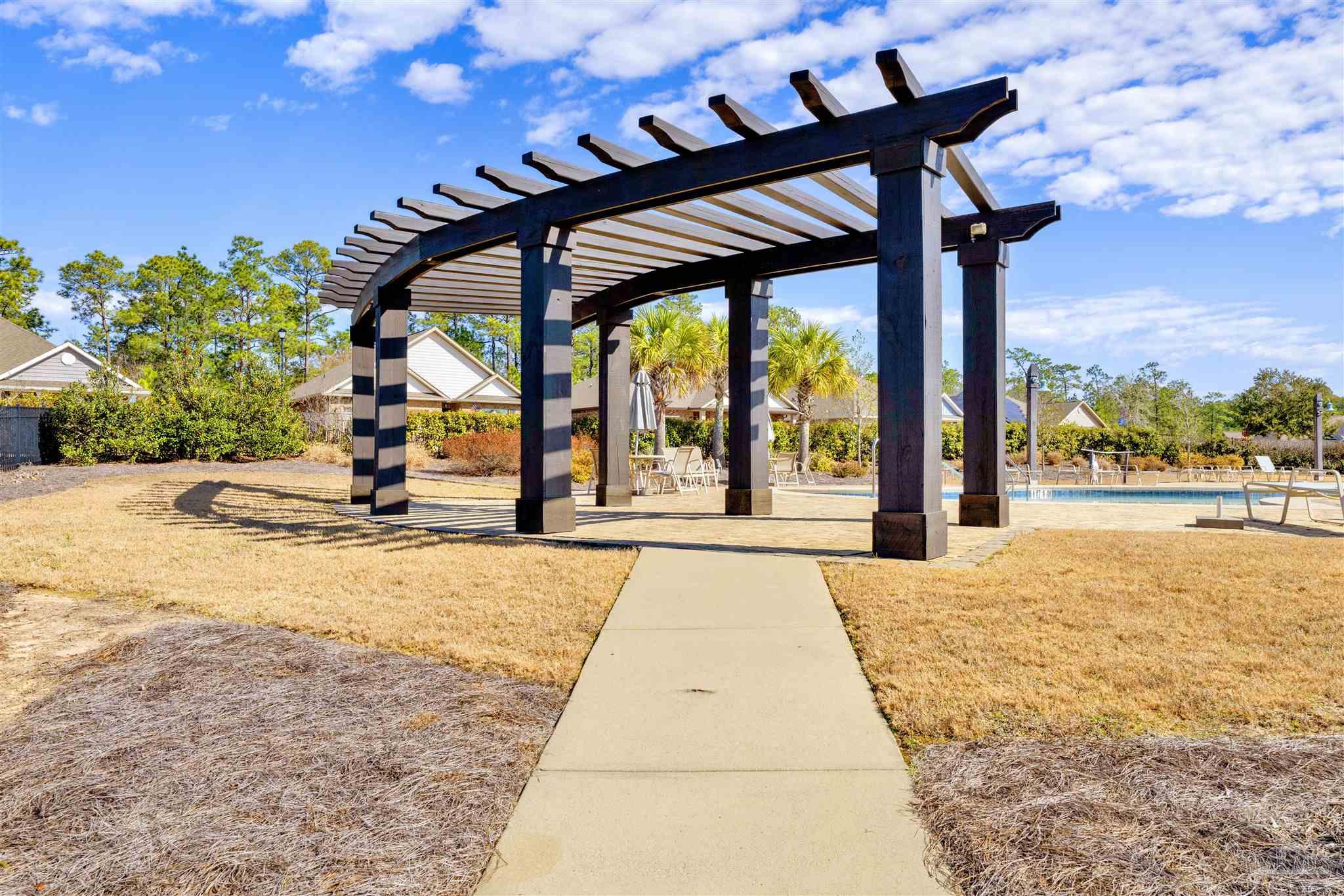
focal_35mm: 24
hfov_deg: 73.7
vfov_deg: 53.1
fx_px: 896
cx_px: 672
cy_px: 448
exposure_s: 1/640
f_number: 11
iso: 400
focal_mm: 24
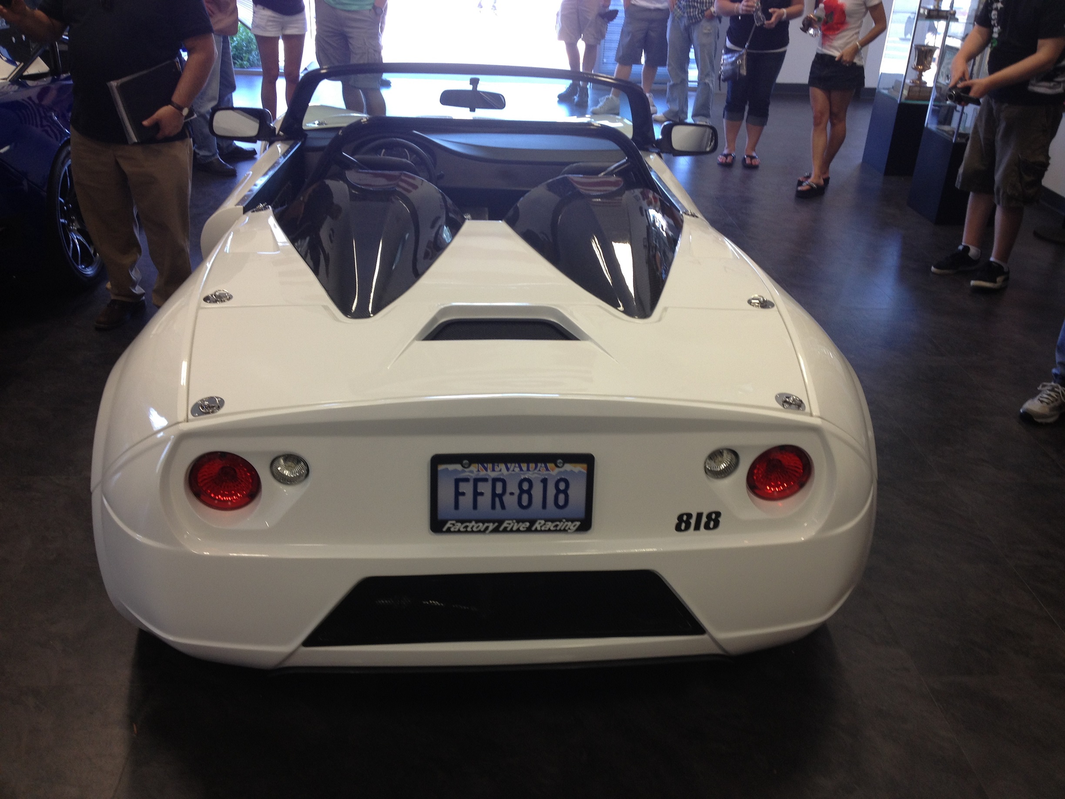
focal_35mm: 35
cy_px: 400
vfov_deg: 40.7
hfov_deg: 52.6
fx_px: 1077
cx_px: 532
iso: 50
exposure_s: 1/40
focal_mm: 4.28
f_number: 2.4
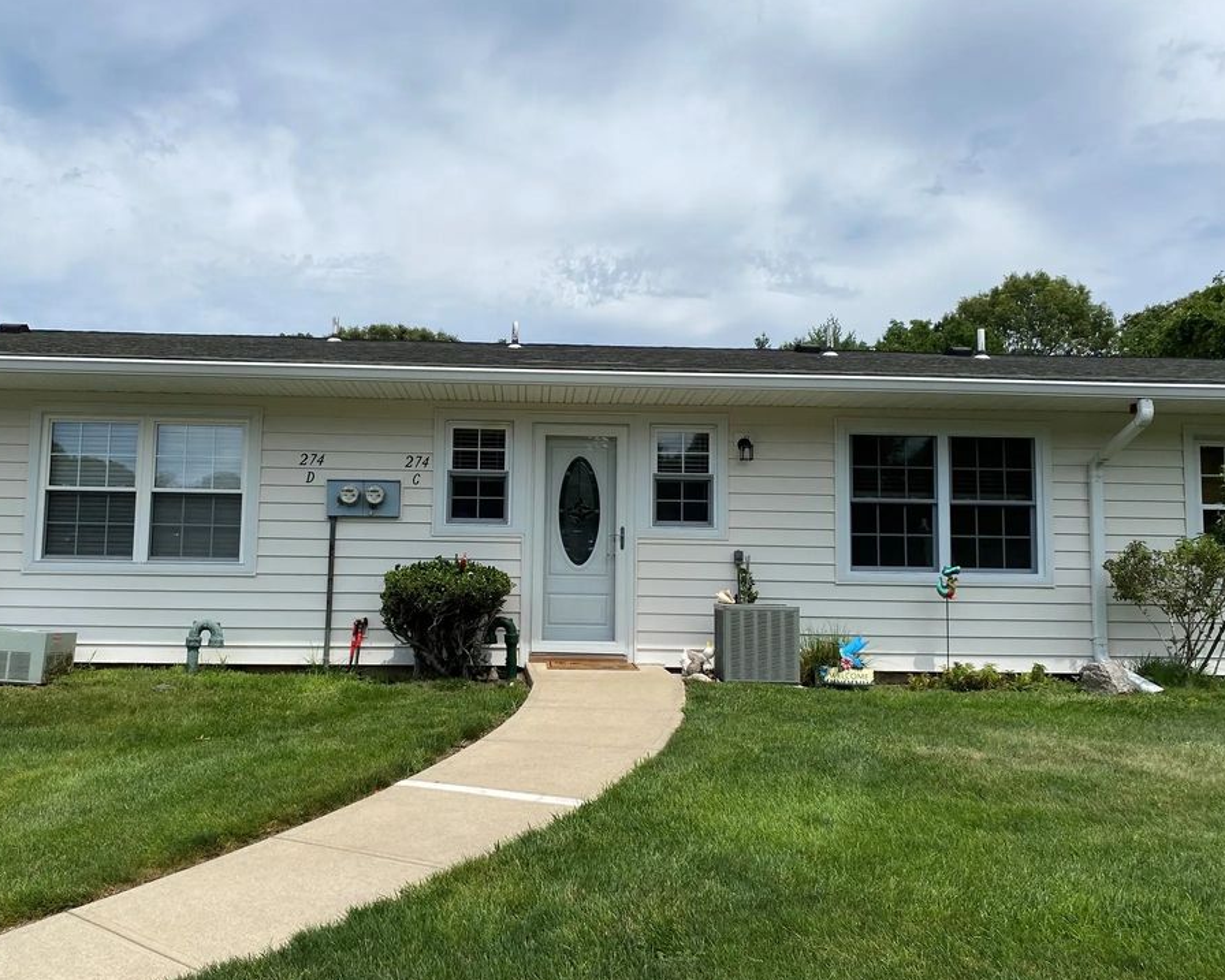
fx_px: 1052
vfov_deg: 50.0
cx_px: 554
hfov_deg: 60.3
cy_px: 495
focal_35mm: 29
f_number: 1.8
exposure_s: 1/4608
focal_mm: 4.25
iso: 32
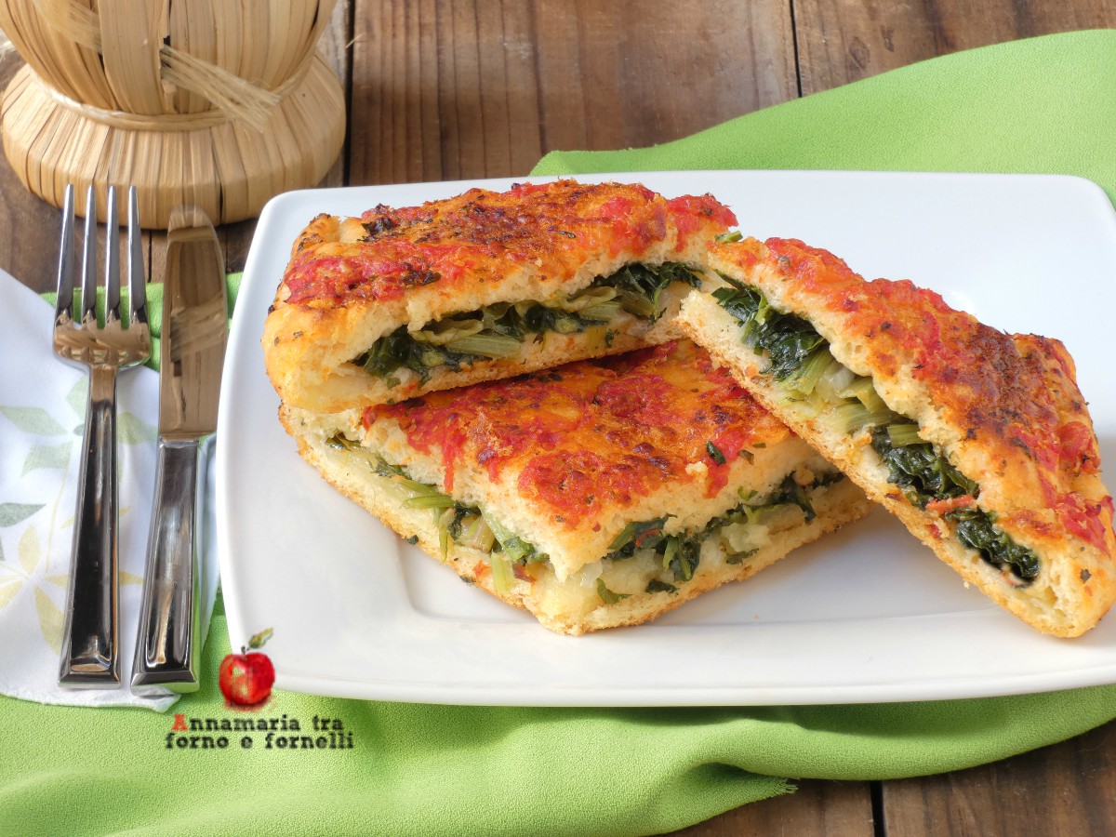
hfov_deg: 12.3
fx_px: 5158
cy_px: 418
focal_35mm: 160
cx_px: 558
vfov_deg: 9.3
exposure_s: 1.3
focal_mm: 28.8
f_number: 5.5
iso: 80
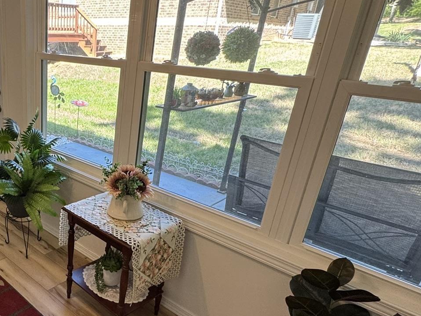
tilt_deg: -23.4
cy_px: 184
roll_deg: -1.0
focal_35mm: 30
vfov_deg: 46.6
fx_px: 365
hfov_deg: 53.7
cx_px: 56
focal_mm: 2.22
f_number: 2.2
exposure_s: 1/120
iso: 160
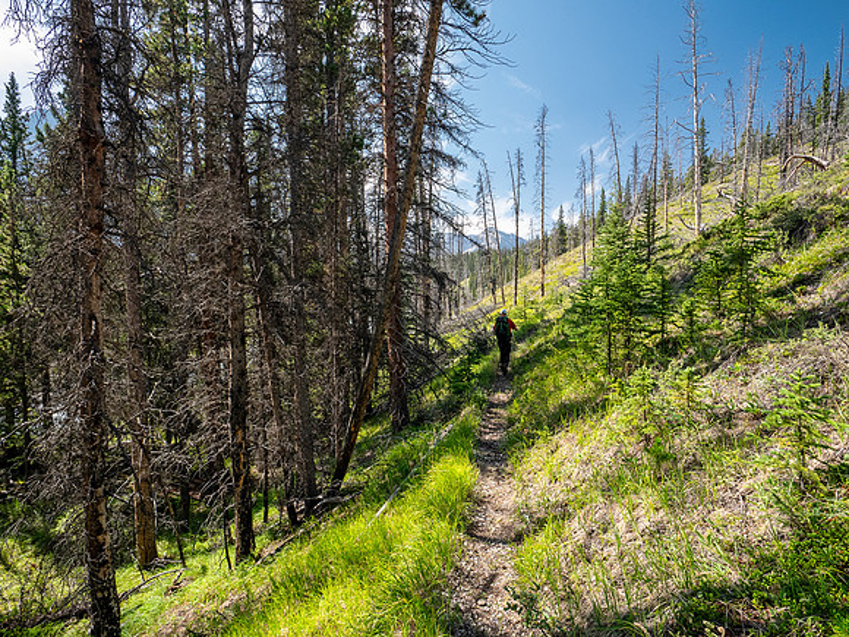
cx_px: 424
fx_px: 441
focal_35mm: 18
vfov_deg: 71.6
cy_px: 318
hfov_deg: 87.8
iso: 500
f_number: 8
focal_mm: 9
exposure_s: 1/60
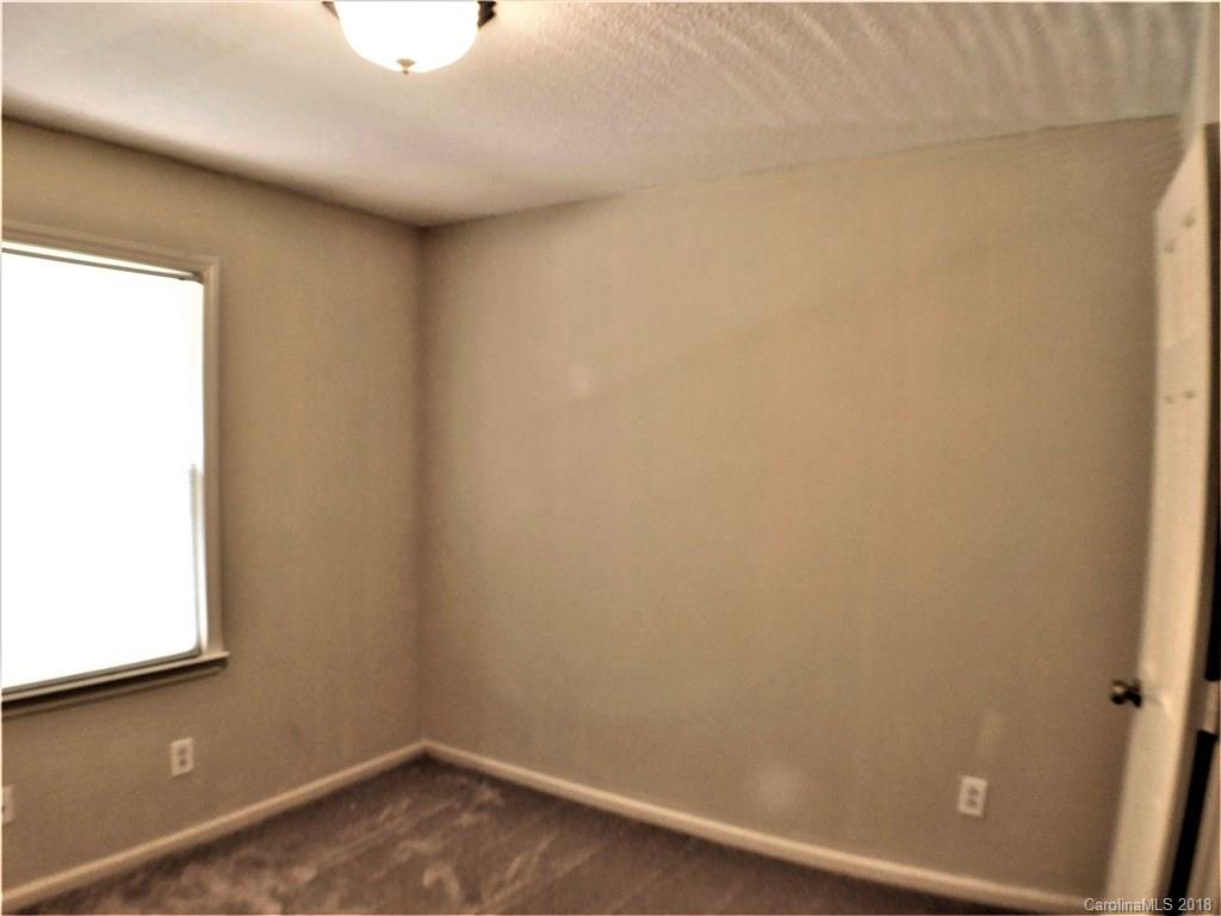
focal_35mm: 28
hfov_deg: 63.4
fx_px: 988
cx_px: 610
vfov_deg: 49.7
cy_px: 458
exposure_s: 1/6
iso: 125
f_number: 3.5
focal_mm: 5
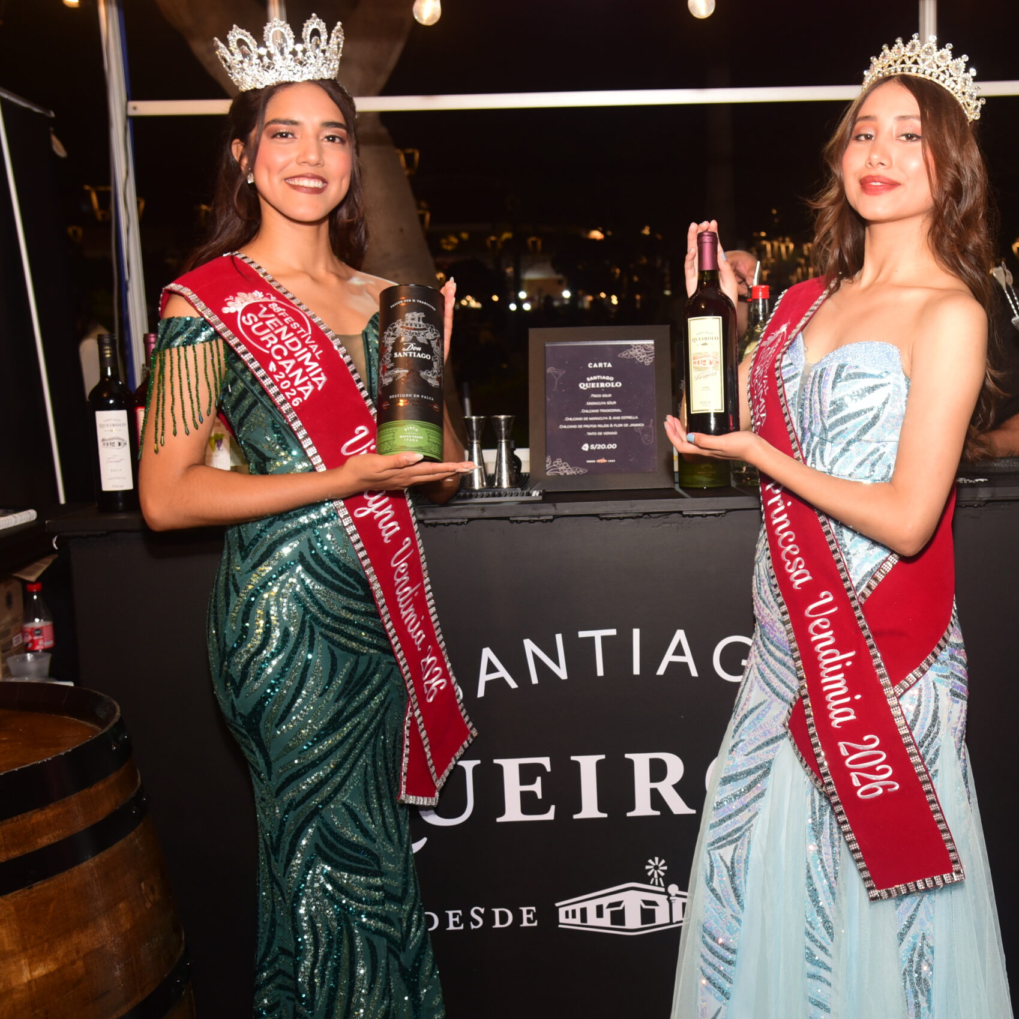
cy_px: 507
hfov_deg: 40.3
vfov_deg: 40.9
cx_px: 691
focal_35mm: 41
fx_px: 1365
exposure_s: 1/125
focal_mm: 32
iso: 1000
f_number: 6.3
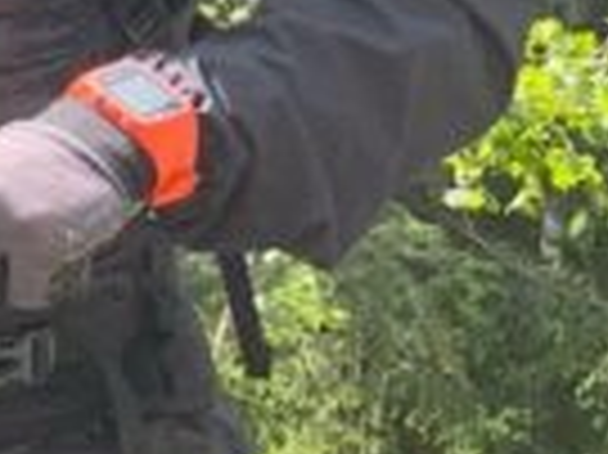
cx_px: -1031
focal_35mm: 309
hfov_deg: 6.1
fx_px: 5422
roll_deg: +0.1
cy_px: -148
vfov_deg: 4.8
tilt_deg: -9.7
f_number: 2
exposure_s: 1/400
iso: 20
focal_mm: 6
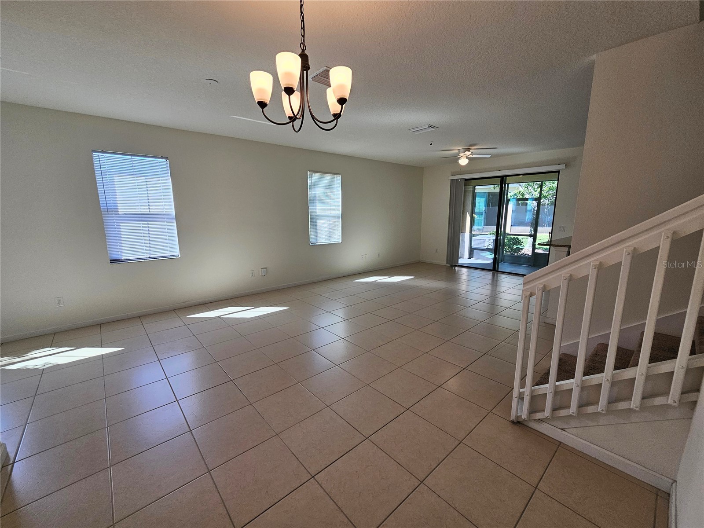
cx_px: 352
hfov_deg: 106.2
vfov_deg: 89.9
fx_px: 264
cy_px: 264
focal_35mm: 13
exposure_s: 1/120
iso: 80
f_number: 2.2
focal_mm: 2.2
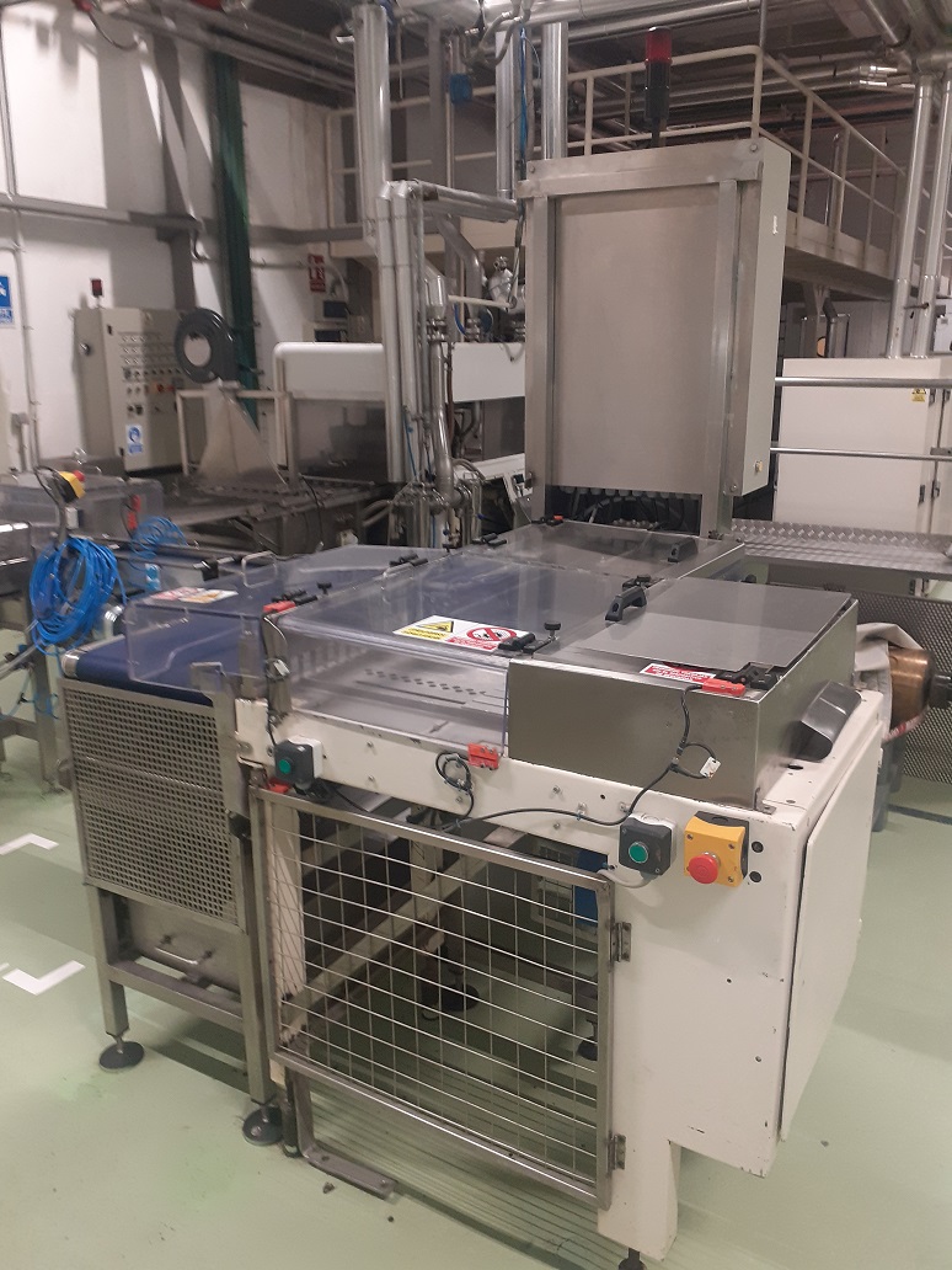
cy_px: 635
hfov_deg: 51.4
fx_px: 990
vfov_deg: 65.3
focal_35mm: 27
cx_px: 476
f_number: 1.9
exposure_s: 1/50
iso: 200
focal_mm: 3.6
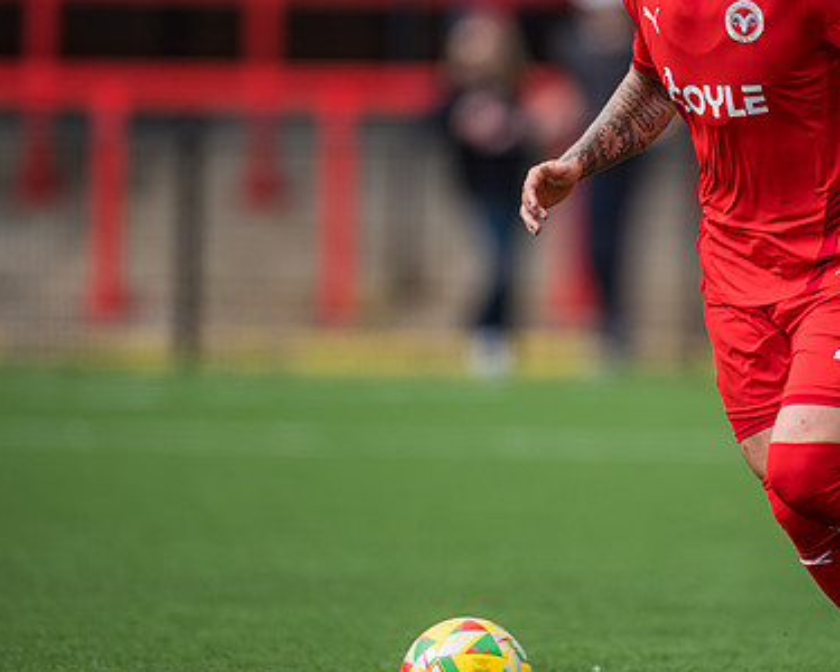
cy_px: 280
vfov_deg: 2.2
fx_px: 17129
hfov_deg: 2.8
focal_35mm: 689
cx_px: 609
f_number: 2.8
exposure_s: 1/2000
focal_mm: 400
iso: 200
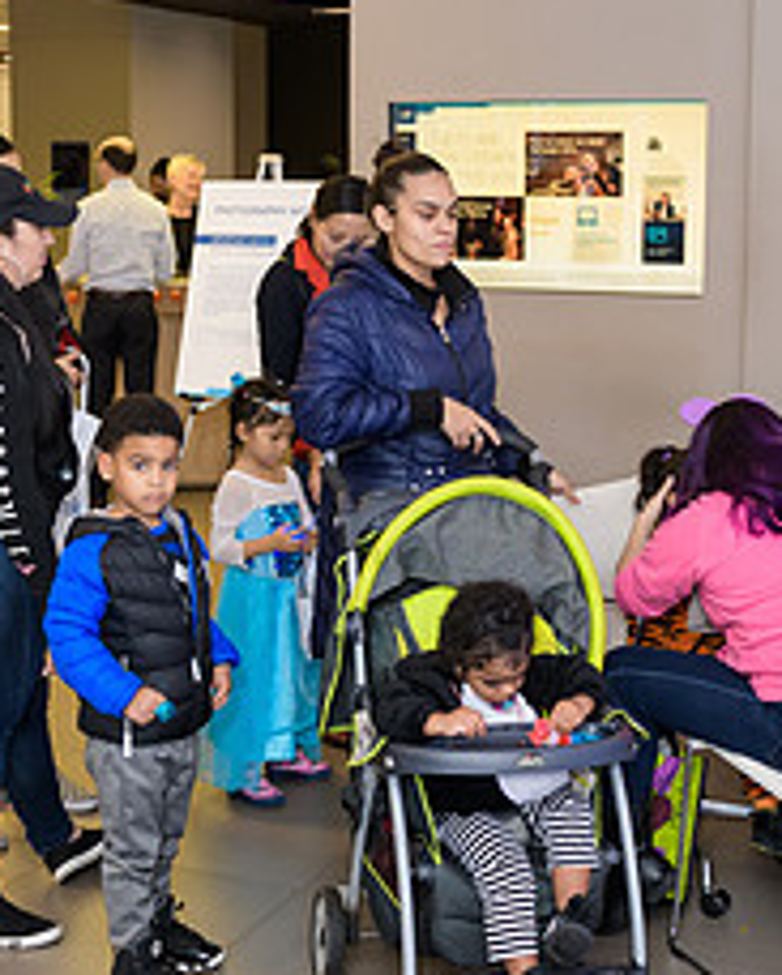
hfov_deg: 24.6
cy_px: 391
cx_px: 466
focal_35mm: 62
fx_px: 1790
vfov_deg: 30.4
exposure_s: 1/125
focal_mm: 26
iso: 800
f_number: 3.2
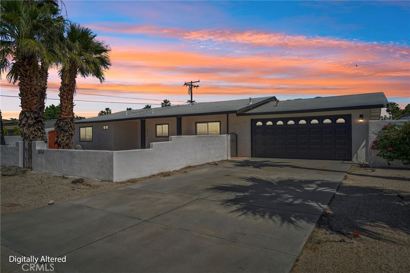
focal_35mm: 22
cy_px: 136
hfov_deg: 78.6
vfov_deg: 57.2
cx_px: 205
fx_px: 250
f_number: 8
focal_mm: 22
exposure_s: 1/640
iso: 100
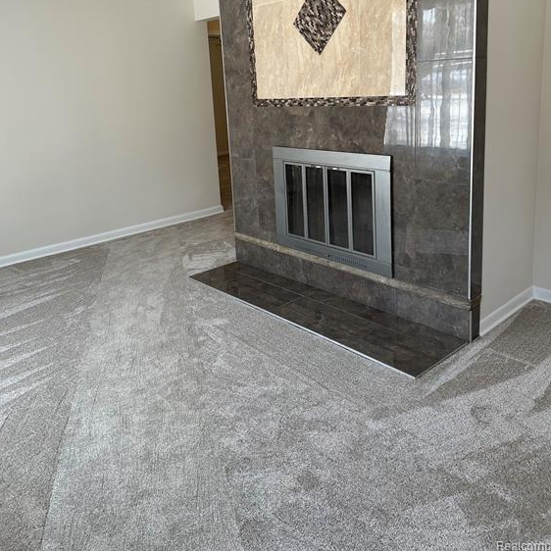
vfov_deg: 54.4
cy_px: 178
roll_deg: +3.3
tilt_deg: -12.7
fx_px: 522
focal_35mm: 29
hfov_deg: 55.6
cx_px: 273
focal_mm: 6.86
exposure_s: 1/120
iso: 80
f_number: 1.78
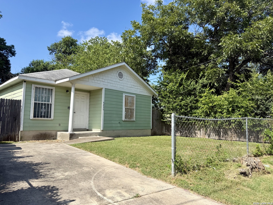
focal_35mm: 24
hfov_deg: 71.6
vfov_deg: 56.8
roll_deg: -0.8
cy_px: 102
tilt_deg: +5.7
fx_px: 189
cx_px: 136
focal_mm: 6.76
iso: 80
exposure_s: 1/3953
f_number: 1.78
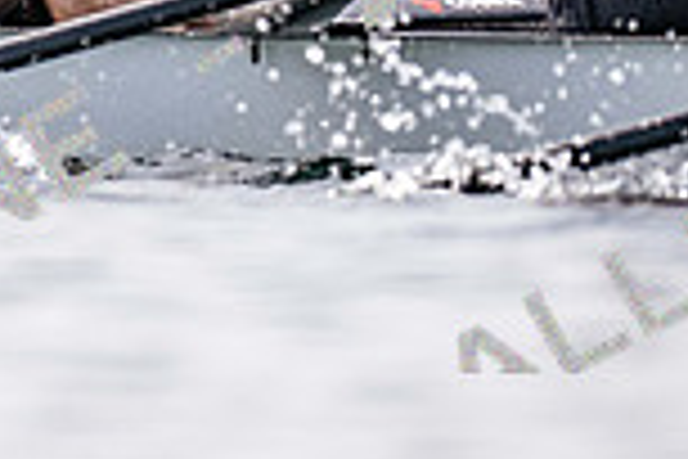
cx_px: -45
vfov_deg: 0.6
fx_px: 43493
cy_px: -398
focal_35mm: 2276
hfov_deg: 0.9
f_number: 4
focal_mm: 600
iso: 220
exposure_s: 1/2500
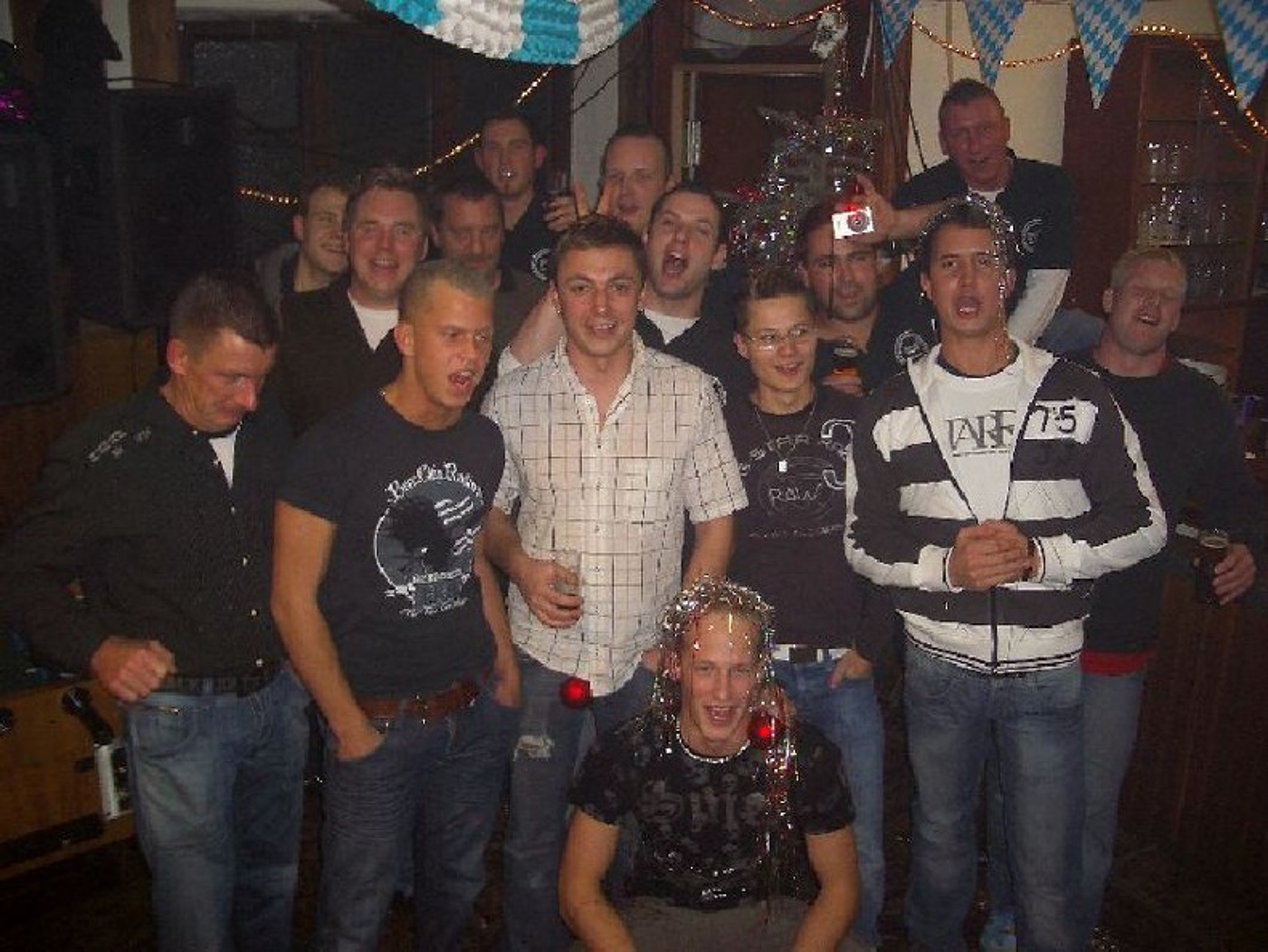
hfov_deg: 52.6
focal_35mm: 35
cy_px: 476
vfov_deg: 40.7
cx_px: 634
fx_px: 1283
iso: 100
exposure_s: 1/60
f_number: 2.6
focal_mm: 5.8
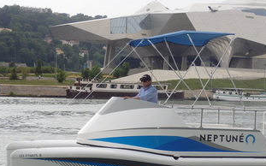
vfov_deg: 13.6
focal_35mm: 96
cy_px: 120
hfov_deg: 21.6
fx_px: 696
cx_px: 171
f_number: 5.4
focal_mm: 11.4
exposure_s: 1/125
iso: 200
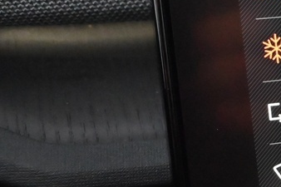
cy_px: 96
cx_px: 514
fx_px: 897
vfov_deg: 11.9
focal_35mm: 115
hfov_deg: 15.3
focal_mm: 24
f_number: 4
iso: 8000
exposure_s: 1/60
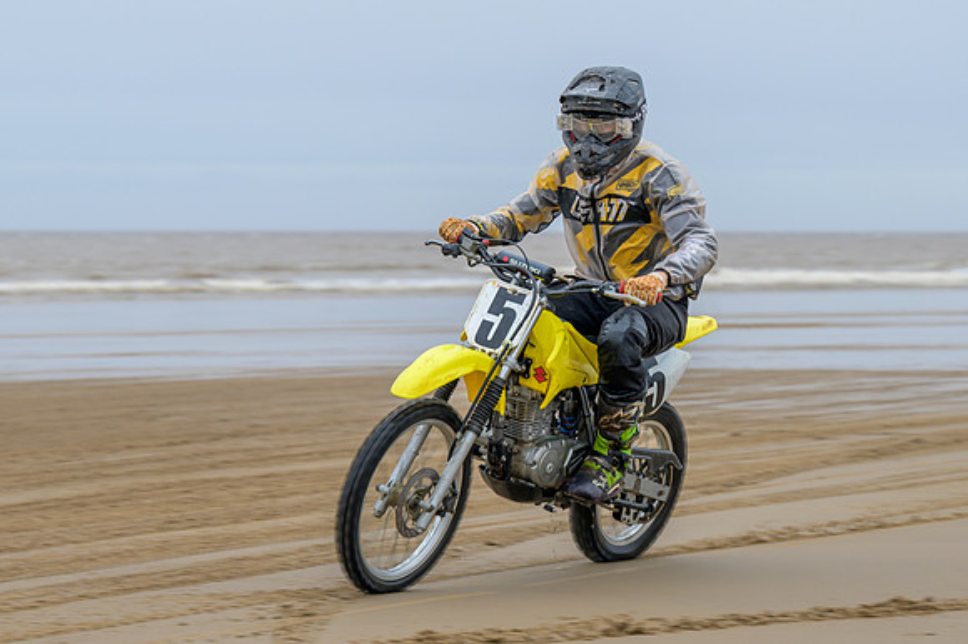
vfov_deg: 11.3
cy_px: 322
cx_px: 437
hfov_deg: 16.9
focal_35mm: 121
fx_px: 3256
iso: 160
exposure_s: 1/250
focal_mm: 70
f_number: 4
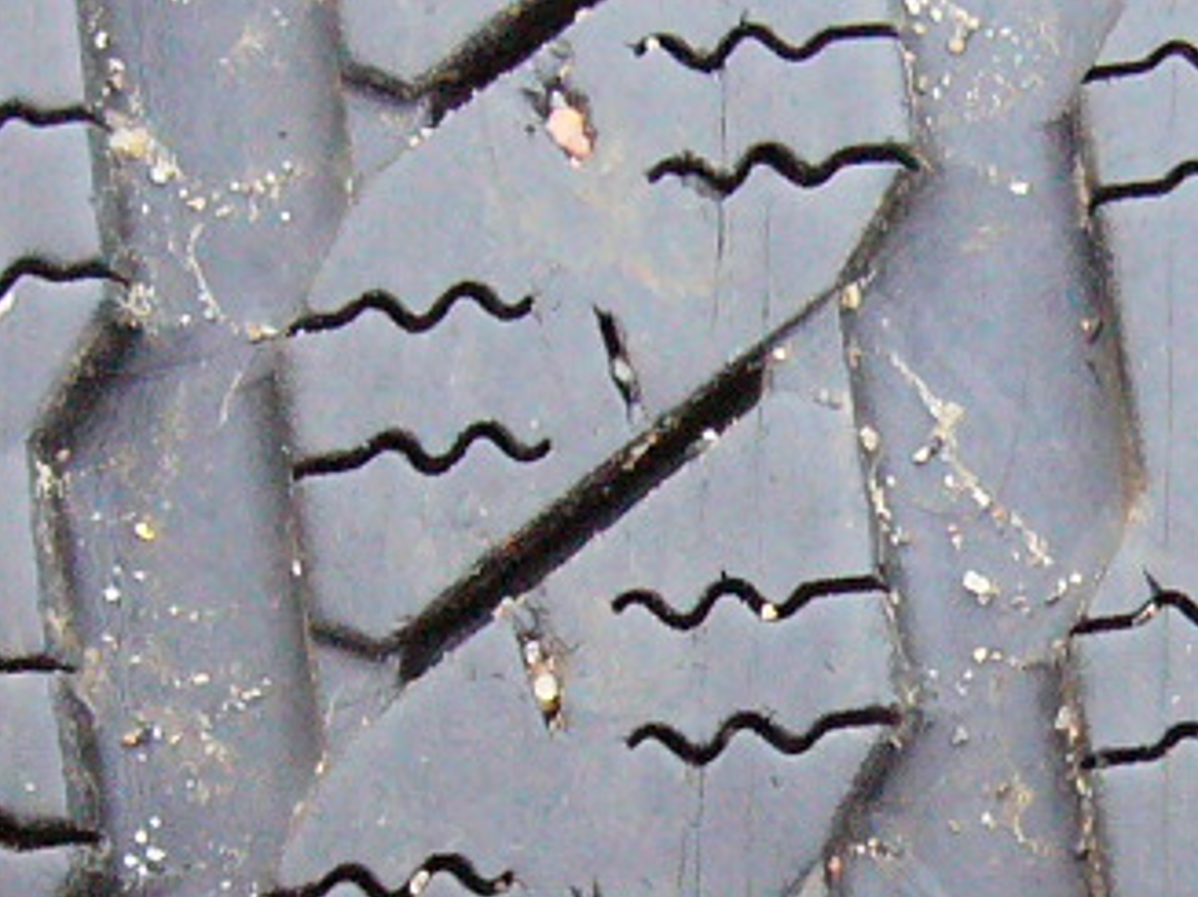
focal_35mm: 137
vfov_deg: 10.7
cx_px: 1356
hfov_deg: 14.1
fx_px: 4740
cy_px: 908
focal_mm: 5.8
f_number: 2.8
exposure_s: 1/160
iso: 400
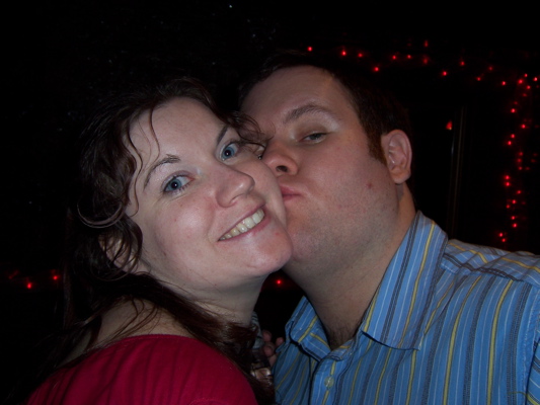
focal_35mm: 36
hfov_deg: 51.3
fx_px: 562
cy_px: 202
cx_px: 270
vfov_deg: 39.7
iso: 80
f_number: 2.8
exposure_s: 1/60
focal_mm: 6.2
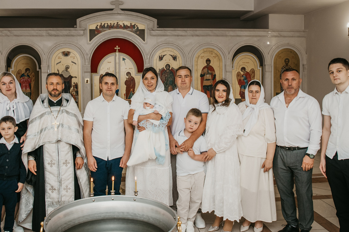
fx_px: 349
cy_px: 95
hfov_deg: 52.9
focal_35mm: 36
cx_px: 145
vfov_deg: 36.8
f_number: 4.5
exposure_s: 1/160
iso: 320
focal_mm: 24
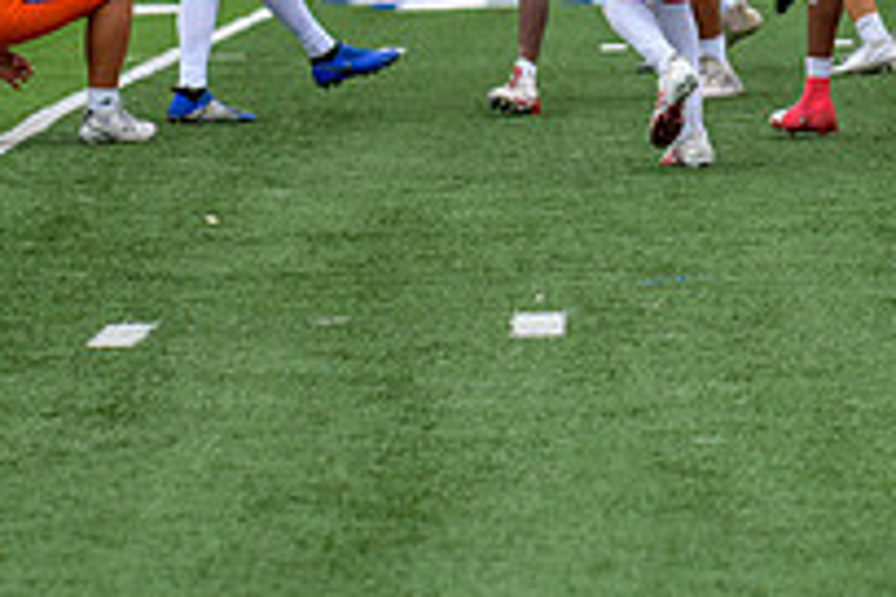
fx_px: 8511
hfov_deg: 6.0
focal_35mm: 342
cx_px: 1142
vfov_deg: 4.0
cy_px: -217
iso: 500
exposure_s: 1/1000
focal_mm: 120
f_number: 3.5
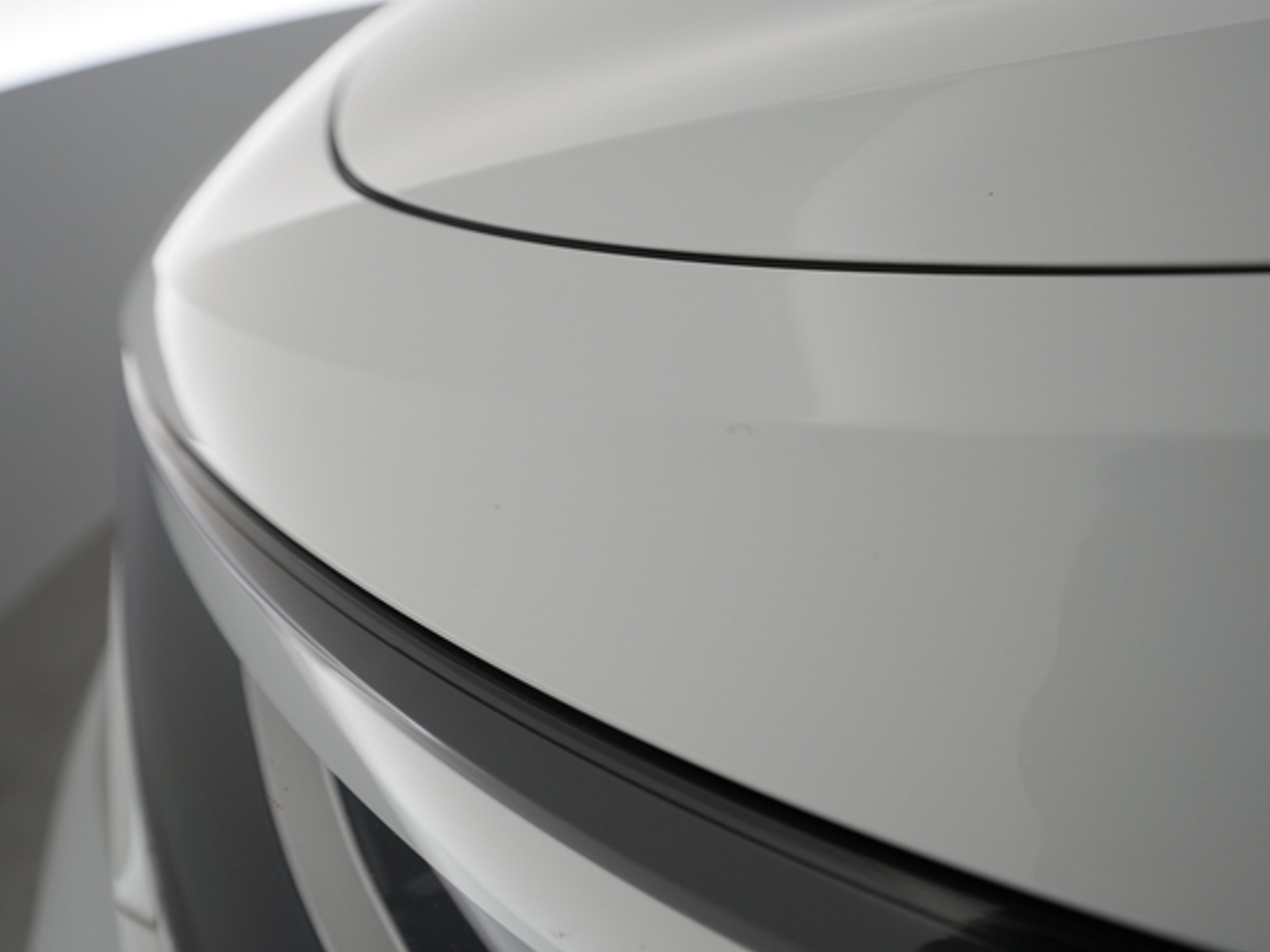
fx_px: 1137
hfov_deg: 58.3
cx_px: 626
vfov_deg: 45.4
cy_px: 468
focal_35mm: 31
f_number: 5
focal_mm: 28
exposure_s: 1/100
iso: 1000
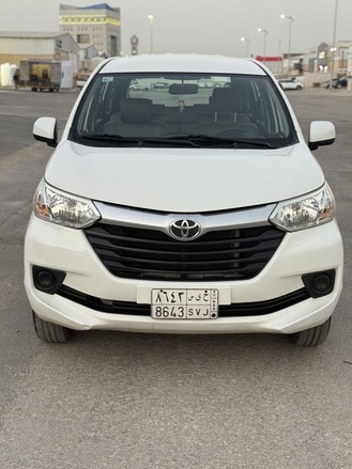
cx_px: 173
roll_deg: -0.1
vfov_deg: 38.2
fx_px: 678
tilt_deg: -12.6
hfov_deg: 29.1
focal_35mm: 50
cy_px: 233
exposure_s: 1/60
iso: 160
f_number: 1.78
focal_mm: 6.76
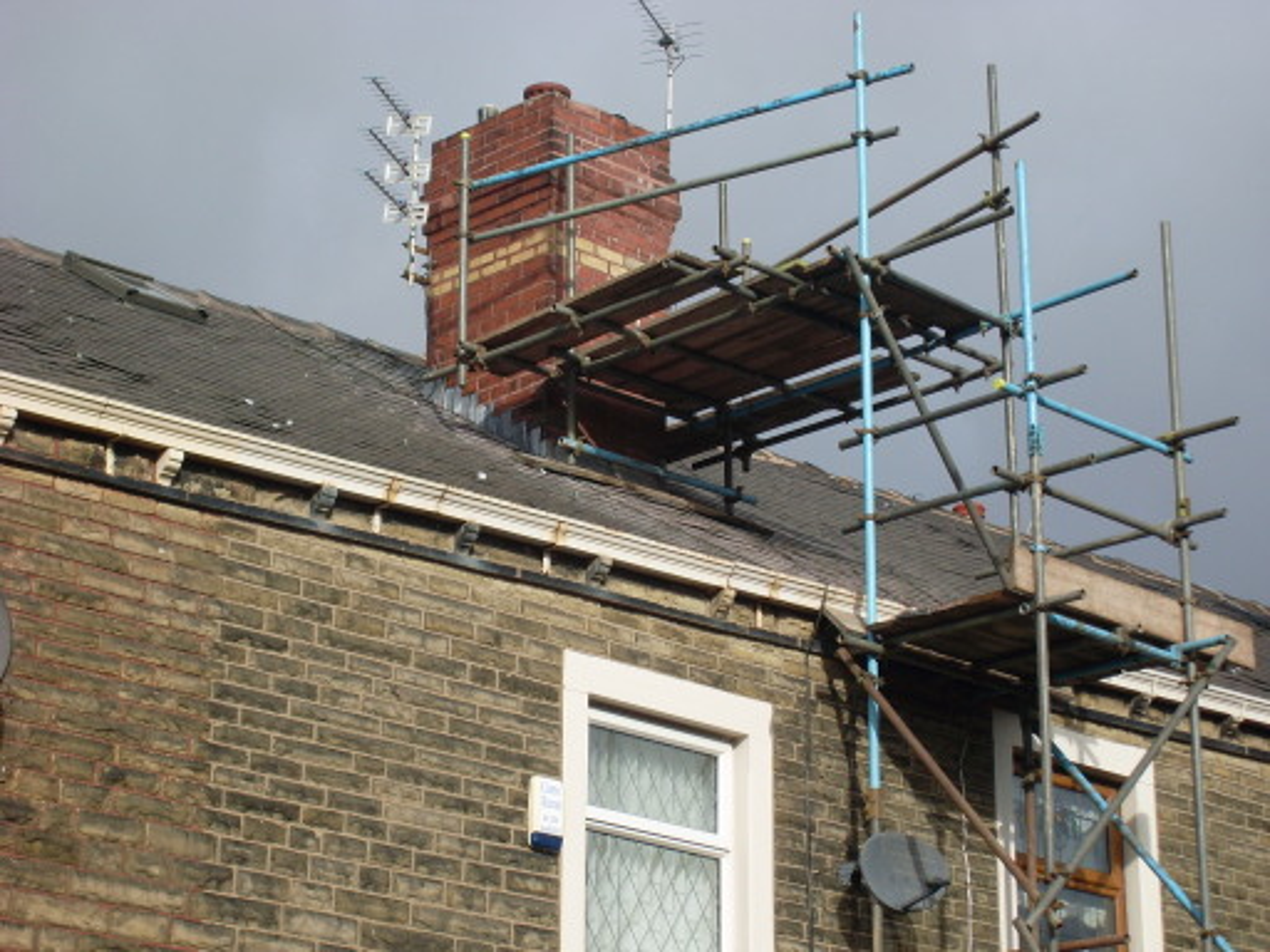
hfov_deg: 21.3
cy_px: 476
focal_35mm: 92
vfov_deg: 16.1
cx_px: 635
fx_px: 3375
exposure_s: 1/125
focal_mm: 15.3
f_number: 12.3
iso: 80
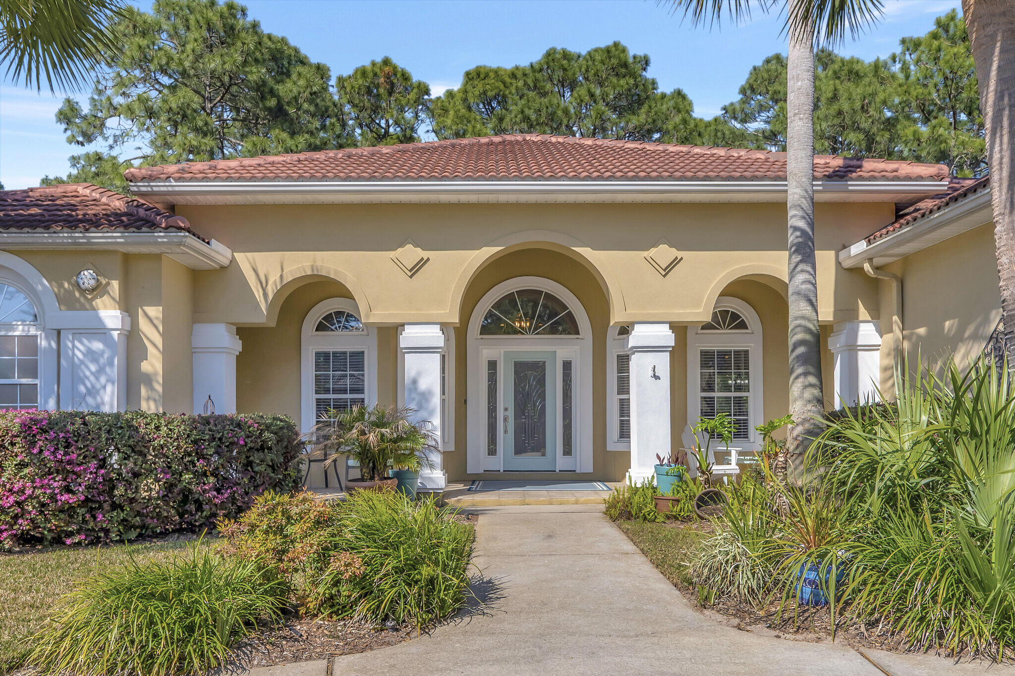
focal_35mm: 26
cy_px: 338
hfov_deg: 69.4
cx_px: 508
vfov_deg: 49.5
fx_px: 733
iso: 400
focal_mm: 17
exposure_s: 1/800
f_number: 10
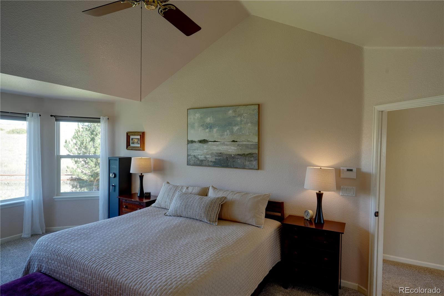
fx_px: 259
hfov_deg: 81.2
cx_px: 222
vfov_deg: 59.5
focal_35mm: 21
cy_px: 148
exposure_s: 1/25
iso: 400
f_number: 8
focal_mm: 21
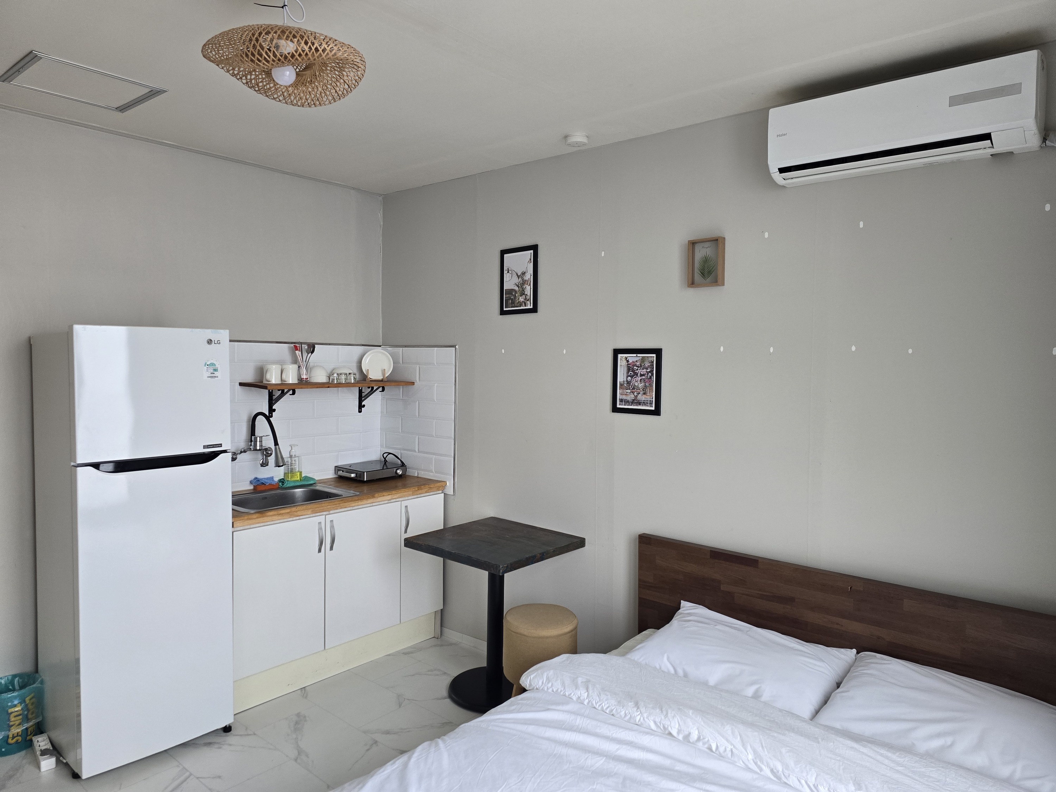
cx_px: 528
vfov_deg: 58.9
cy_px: 396
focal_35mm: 23
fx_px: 702
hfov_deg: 73.9
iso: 160
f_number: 1.7
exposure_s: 1/120
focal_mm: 6.3
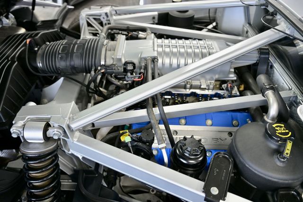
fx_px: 236
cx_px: 152
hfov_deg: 65.5
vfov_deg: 46.4
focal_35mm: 28
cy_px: 101
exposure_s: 1/125
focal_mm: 28
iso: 1250
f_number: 4.5
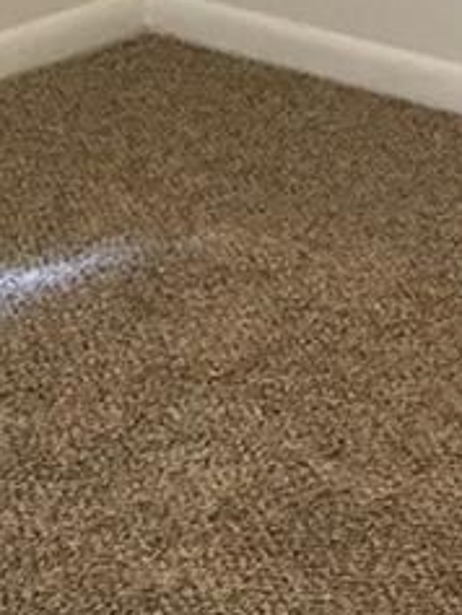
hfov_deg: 10.1
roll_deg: -0.1
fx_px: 2614
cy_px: -345
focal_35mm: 147
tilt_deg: -8.9
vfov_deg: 12.7
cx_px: 252
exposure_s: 1/30
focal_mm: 4.15
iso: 160
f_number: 2.2
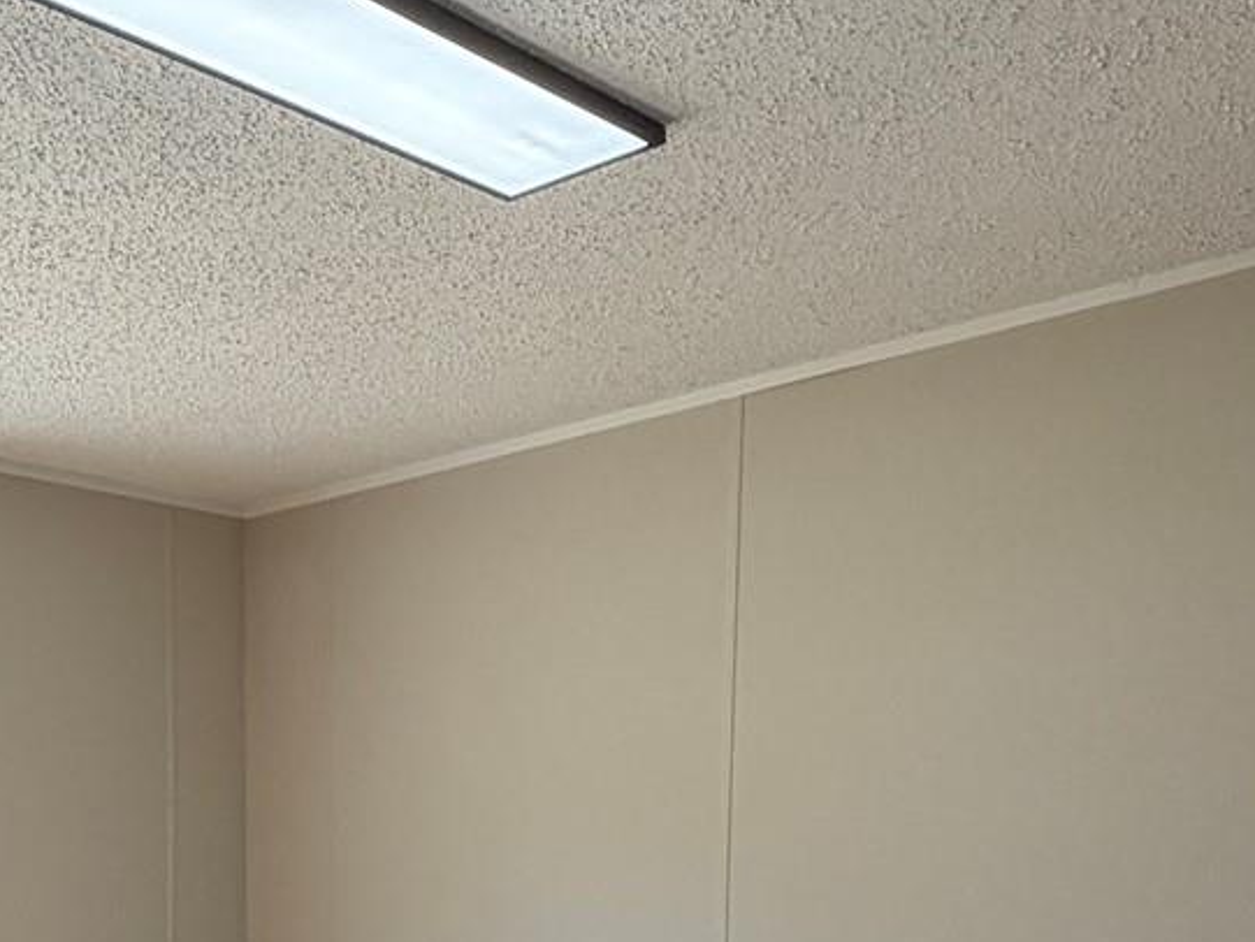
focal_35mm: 53
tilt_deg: -6.7
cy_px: 1030
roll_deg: +0.1
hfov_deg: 35.8
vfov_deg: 25.6
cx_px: 422
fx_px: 1922
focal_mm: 2.22
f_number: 2.2
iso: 50
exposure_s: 1/120
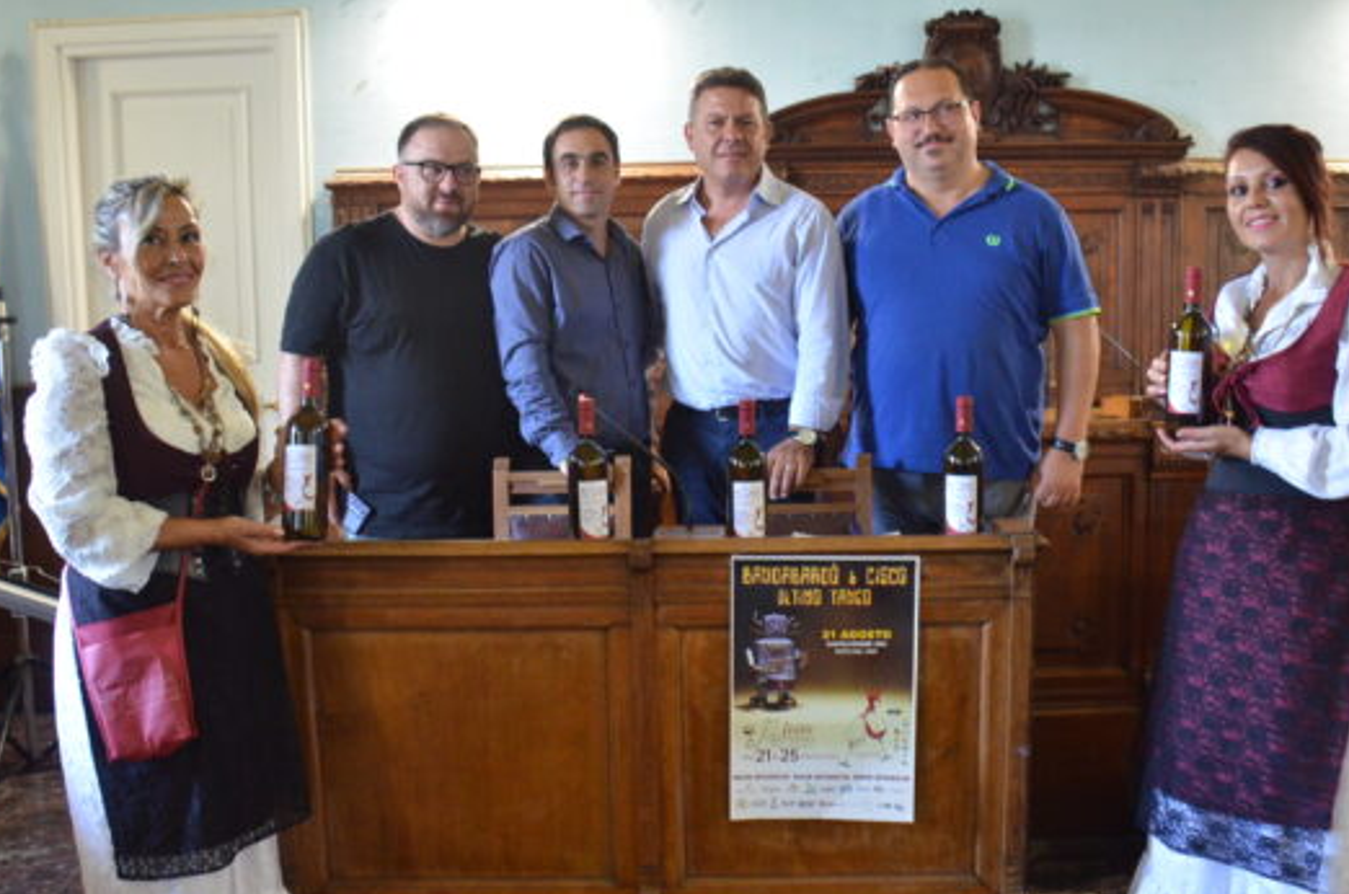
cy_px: 510
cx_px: 739
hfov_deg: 53.1
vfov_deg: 36.7
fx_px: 1347
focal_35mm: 36
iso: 1600
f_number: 3.5
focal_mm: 18
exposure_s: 1/50
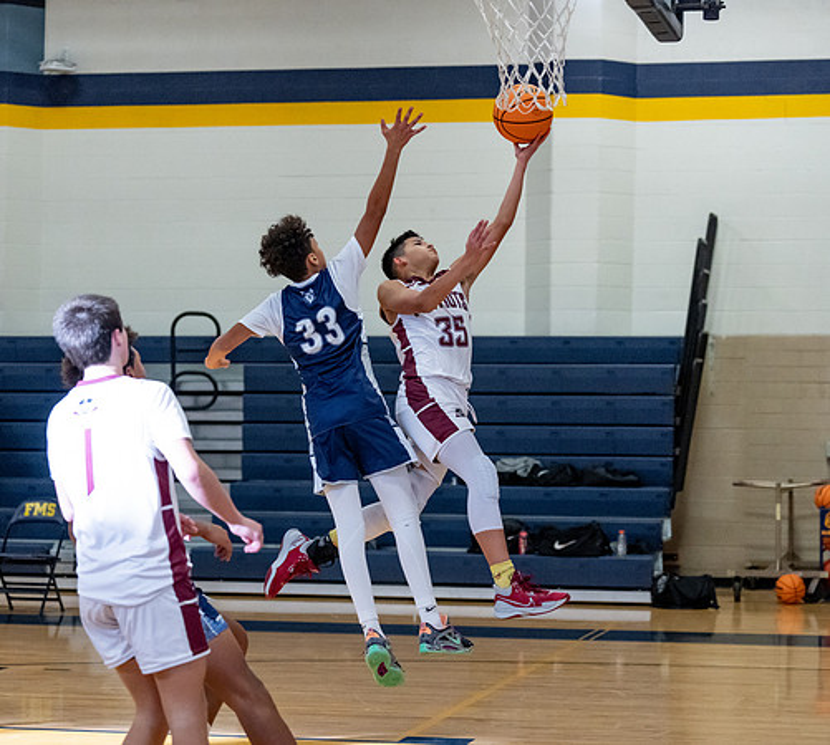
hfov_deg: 18.4
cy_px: 402
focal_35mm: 99
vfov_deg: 16.6
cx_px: 368
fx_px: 2558
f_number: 2.8
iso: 5000
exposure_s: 1/1000
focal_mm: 70
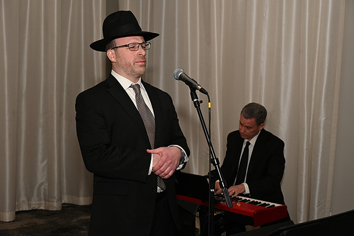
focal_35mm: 49
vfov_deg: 27.5
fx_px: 482
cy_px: 118
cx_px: 177
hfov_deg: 40.4
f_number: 5.6
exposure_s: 1/125
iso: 500
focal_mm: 49
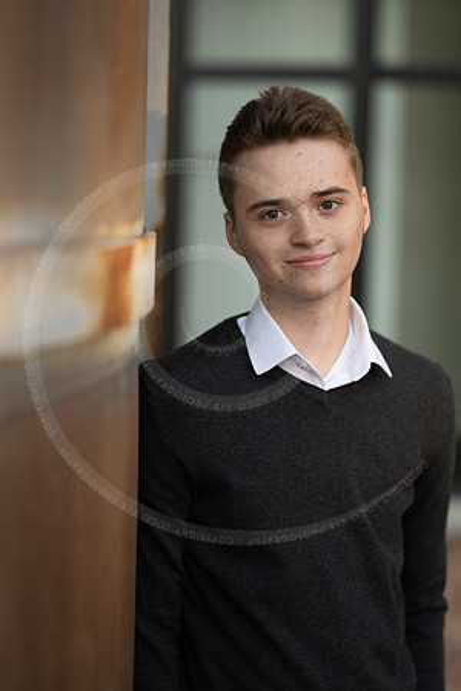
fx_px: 1633
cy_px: 346
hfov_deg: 16.1
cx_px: 230
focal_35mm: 85
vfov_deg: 23.9
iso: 200
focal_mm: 85
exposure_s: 1/200
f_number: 1.8
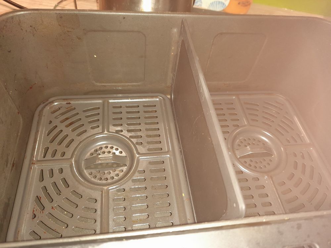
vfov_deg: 54.9
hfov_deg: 69.4
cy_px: 124
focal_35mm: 25
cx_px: 166
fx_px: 239
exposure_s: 1/50
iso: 250
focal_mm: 4.6
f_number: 2
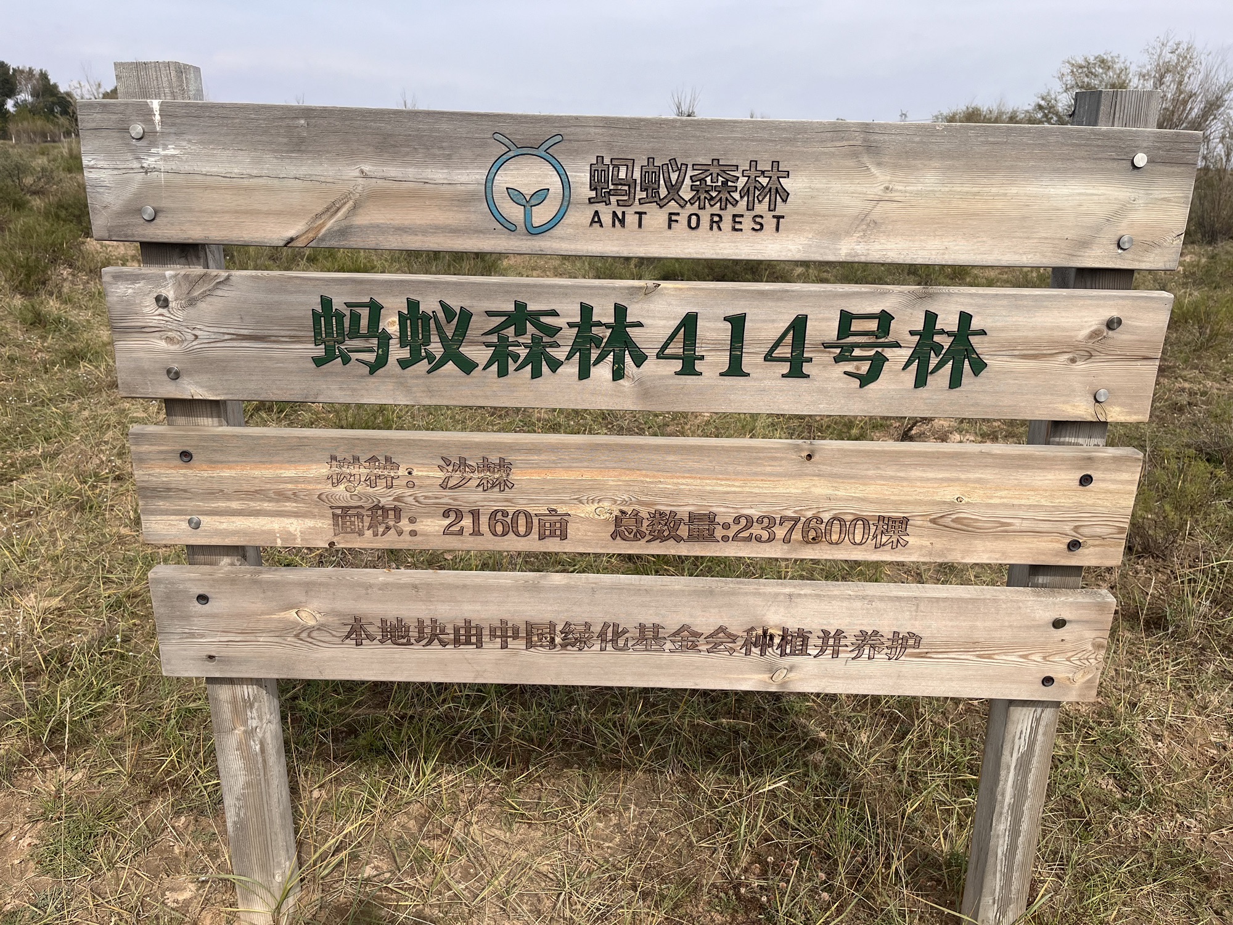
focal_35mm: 26
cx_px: 616
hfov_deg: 67.3
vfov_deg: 53.1
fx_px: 926
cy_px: 462
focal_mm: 5.1
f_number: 1.6
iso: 50
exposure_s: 1/3745
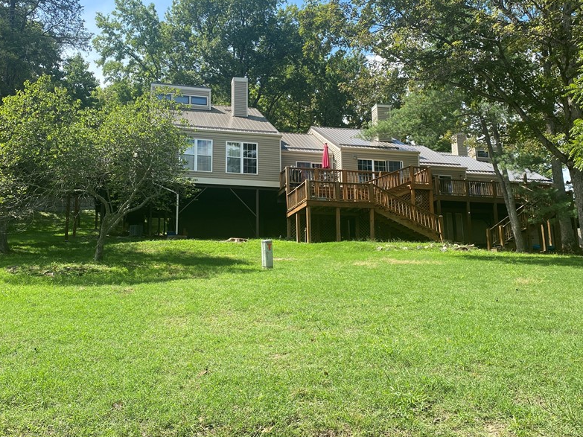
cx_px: 266
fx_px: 573
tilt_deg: +11.4
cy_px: 194
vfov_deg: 41.7
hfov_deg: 53.9
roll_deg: +1.0
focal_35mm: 34
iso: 32
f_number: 1.8
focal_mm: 4.25
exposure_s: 1/1193
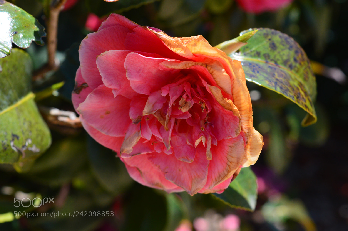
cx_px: 174
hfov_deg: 24.6
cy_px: 116
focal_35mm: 82
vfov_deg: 16.5
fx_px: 797
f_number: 10
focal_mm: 55
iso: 400
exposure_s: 1/320
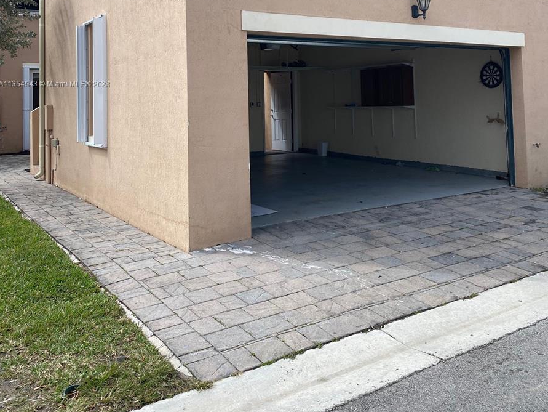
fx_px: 554
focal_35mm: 35
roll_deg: +1.8
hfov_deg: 52.6
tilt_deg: +3.1
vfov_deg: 39.2
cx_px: 274
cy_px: 84
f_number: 1.8
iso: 32
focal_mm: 4.25
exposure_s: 1/2755
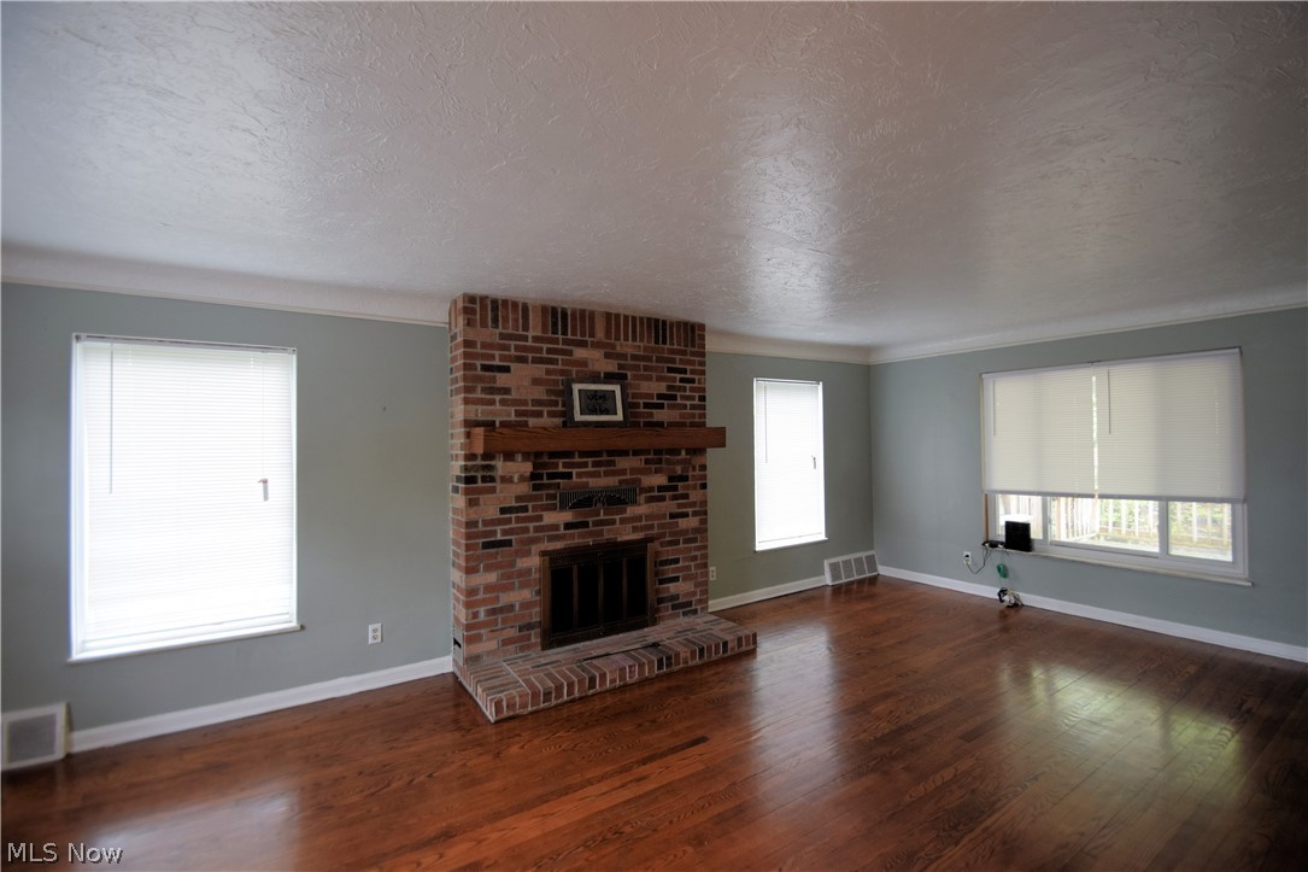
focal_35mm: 15
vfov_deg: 77.3
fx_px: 545
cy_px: 436
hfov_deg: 100.4
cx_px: 654
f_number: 3.5
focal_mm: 10
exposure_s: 1/15
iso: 360
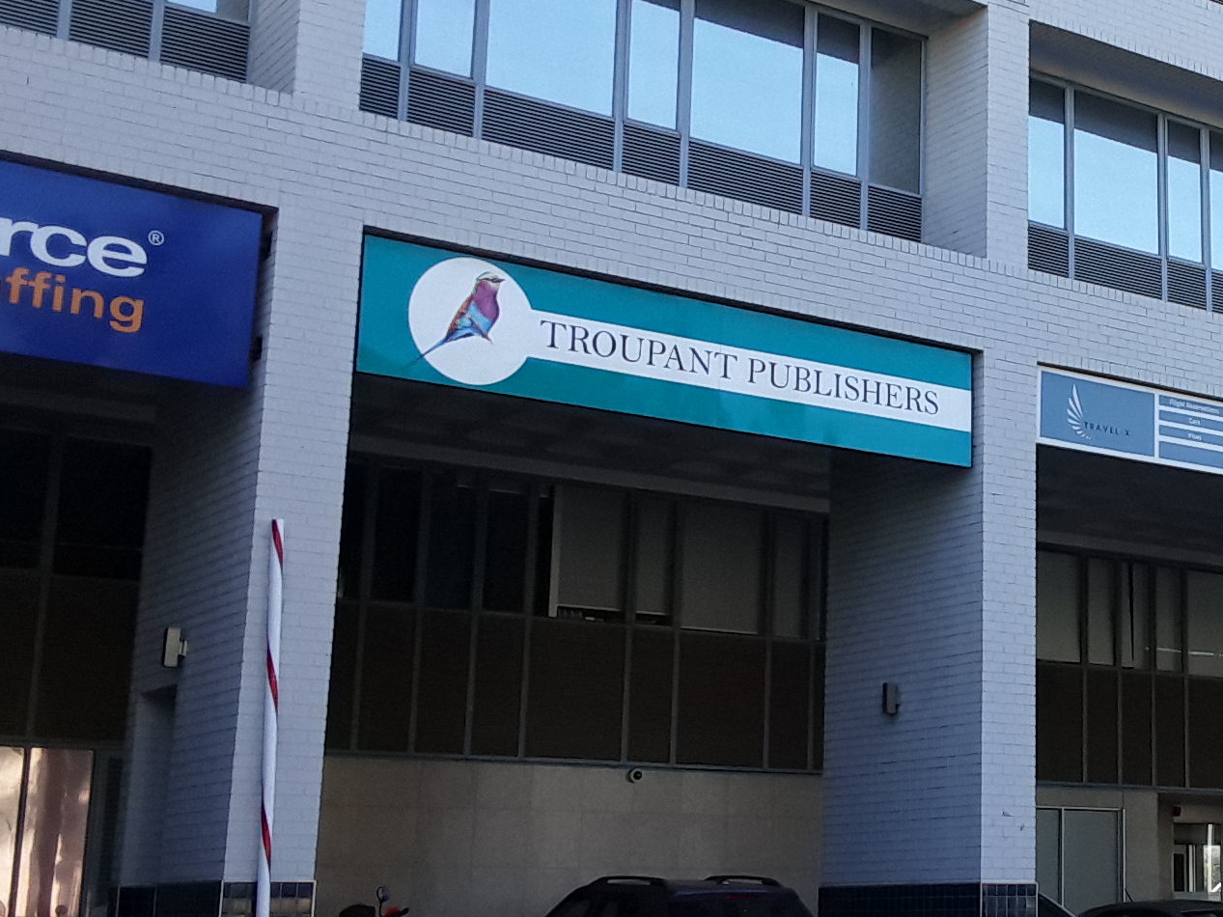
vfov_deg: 24.0
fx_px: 2155
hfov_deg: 30.1
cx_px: 1136
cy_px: 420
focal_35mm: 61
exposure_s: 1/320
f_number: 1.9
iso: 40
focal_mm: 2.2
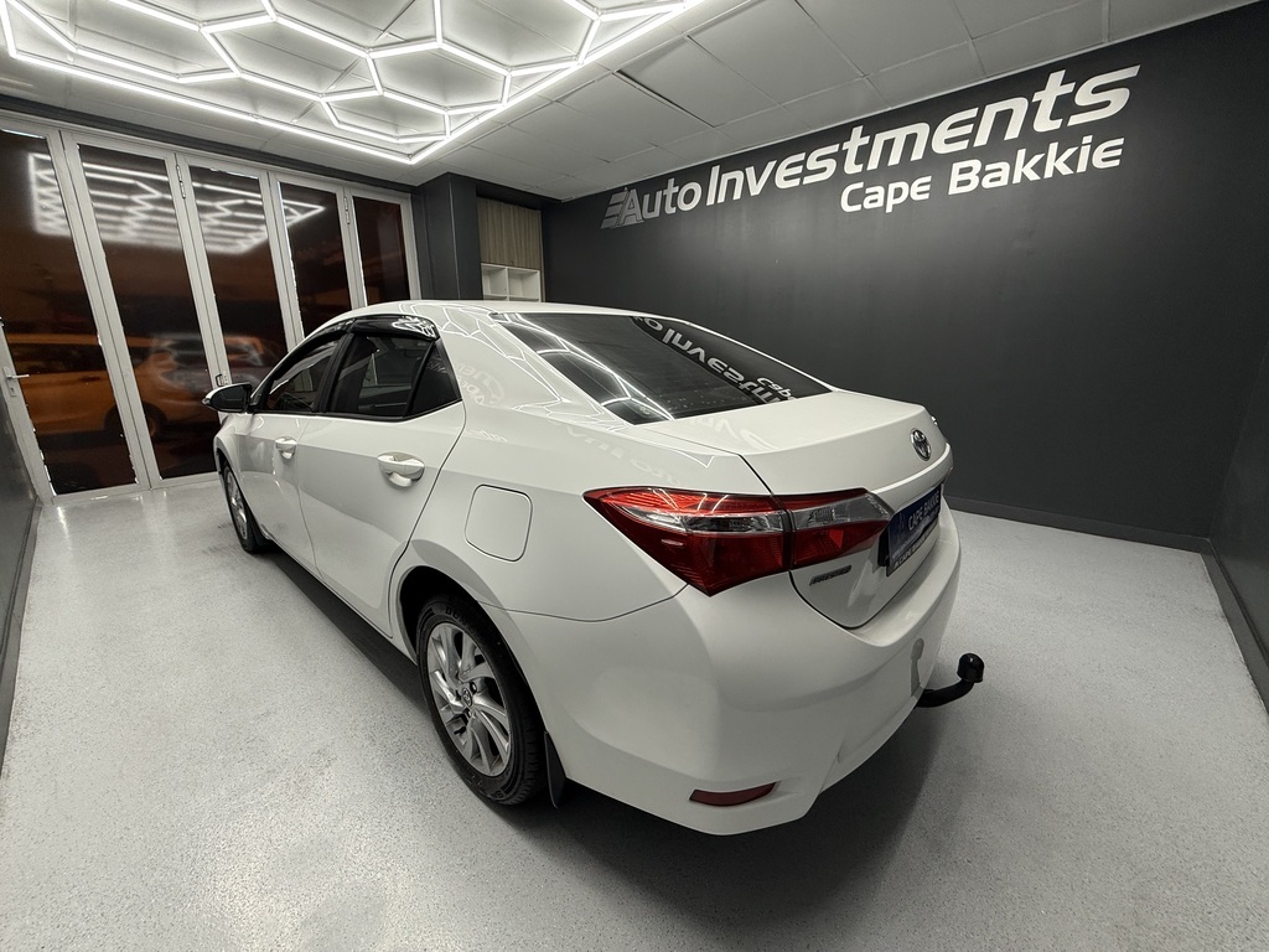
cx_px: 634
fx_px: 513
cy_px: 476
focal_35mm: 14
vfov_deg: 85.7
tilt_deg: -14.5
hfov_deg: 102.1
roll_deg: +0.4
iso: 100
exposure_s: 1/100
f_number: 2.2
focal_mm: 2.22
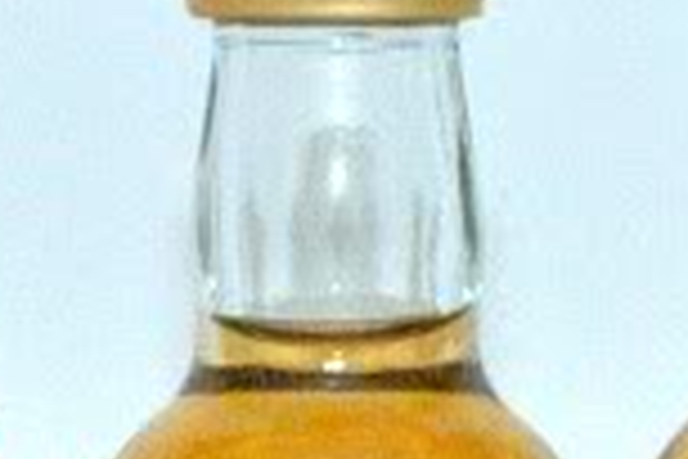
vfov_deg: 1.7
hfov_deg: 2.5
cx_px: 578
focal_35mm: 820
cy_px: 522
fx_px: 15670
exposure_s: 1/60
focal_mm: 82
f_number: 22
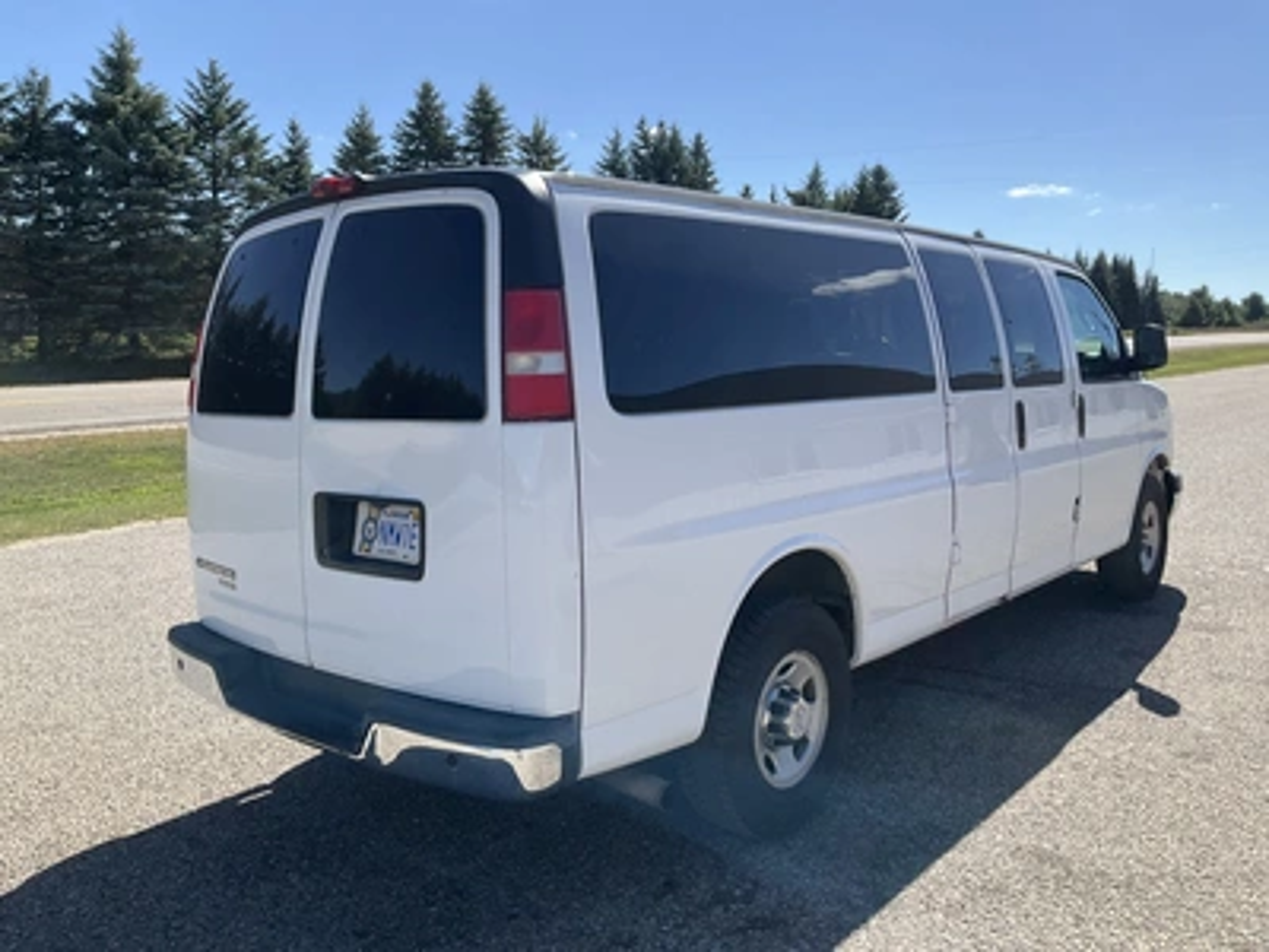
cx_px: 634
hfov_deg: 61.7
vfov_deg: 48.2
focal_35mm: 29
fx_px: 1063
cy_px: 476
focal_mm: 3
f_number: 1.8
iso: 25
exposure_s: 1/1577
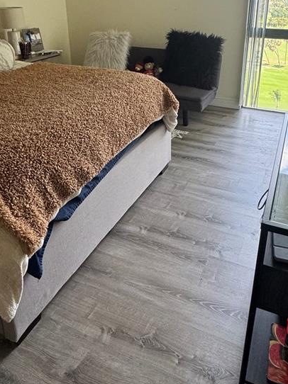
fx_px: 344
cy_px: 113
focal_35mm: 31
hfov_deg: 45.3
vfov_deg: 56.4
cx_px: 159
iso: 200
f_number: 2.2
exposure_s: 1/99
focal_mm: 2.22
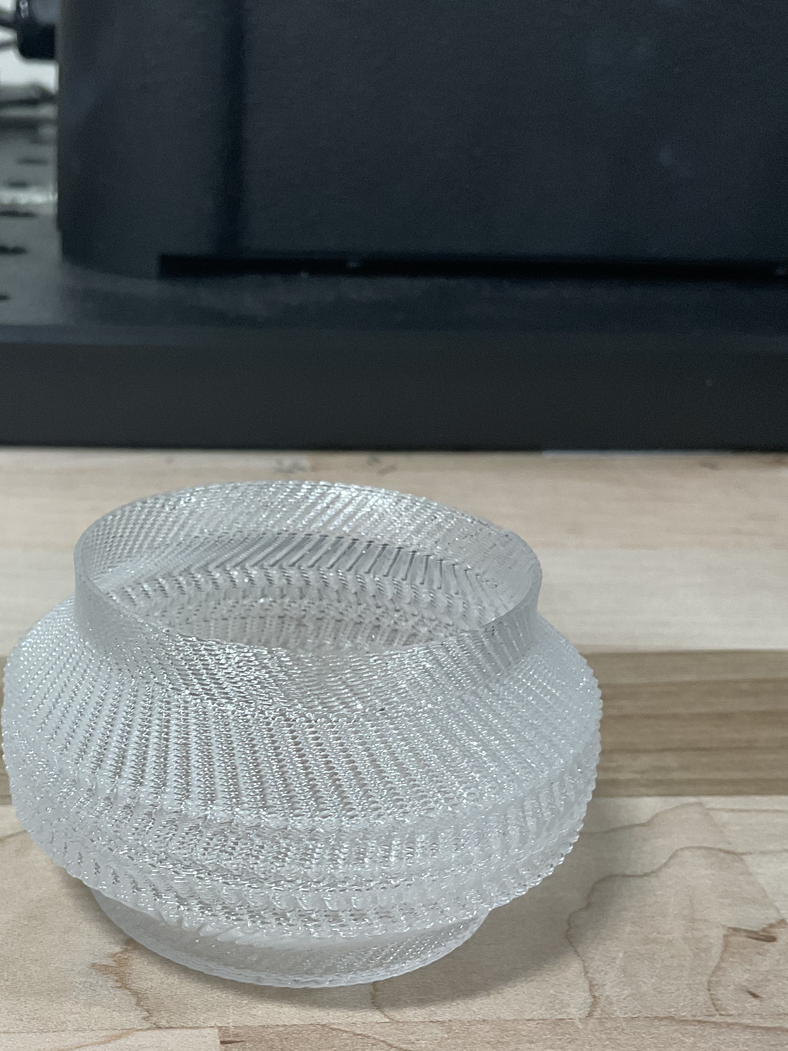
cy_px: 770
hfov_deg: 30.5
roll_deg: -0.6
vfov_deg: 39.5
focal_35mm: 47
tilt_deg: -31.2
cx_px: 215
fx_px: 1427
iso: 50
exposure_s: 1/60
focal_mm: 3
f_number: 1.8
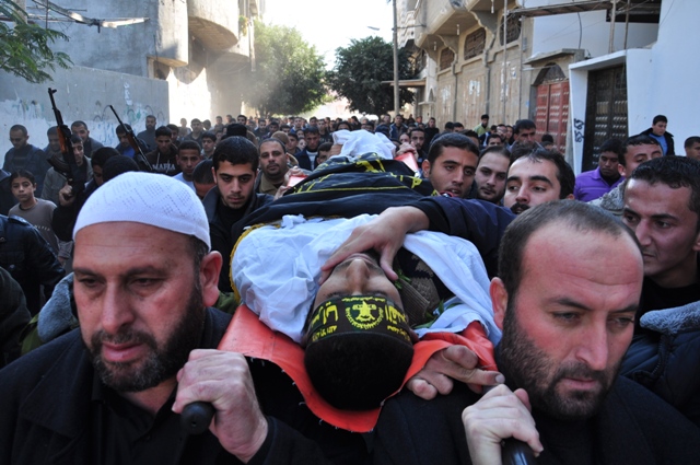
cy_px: 232
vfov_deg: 47.8
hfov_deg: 67.4
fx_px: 524
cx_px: 350
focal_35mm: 27
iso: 200
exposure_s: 1/160
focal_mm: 18
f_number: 6.3
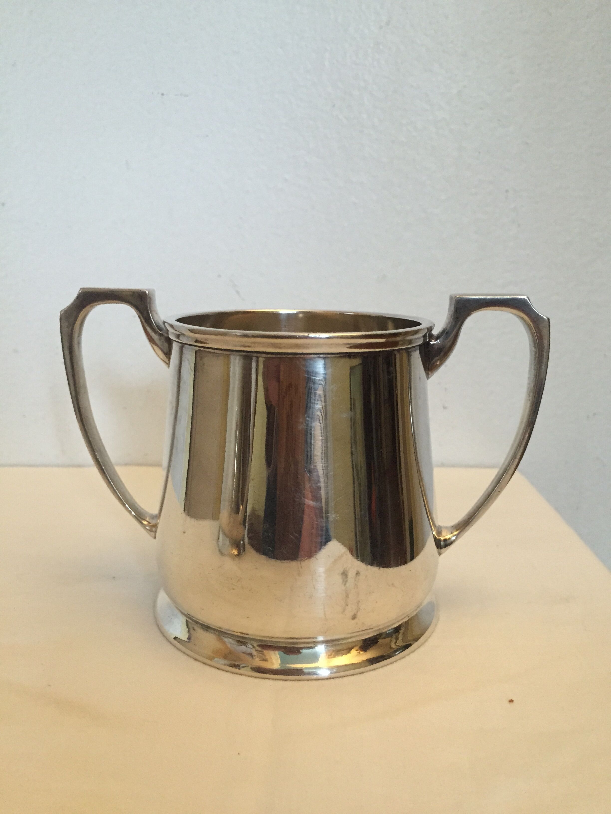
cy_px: 407
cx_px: 306
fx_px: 682
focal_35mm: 29
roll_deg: -0.3
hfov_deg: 48.2
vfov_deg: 61.7
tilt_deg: -11.1
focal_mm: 4.15
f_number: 2.2
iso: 250
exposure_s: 1/25
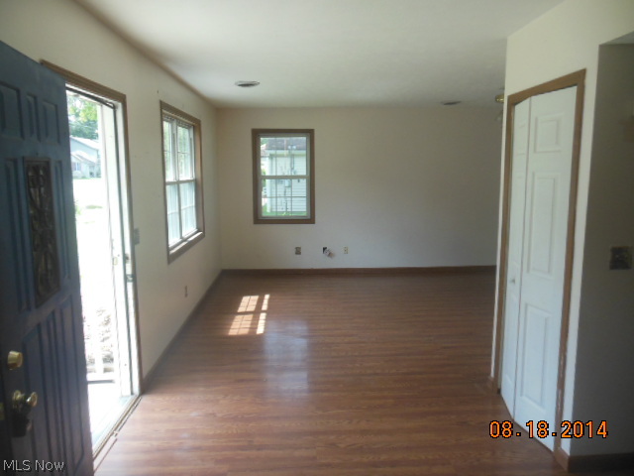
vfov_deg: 54.9
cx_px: 317
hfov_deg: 69.4
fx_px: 458
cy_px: 238
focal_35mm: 25
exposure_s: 1/250
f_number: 3.2
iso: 250
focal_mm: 4.5
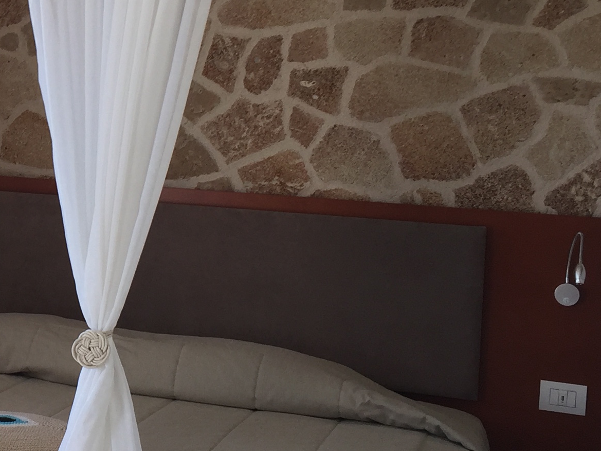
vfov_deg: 18.1
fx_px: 1406
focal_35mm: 81
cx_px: -98
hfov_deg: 22.5
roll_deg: -2.6
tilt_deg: -1.2
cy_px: 141
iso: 32
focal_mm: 4.15
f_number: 2.2
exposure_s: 1/112
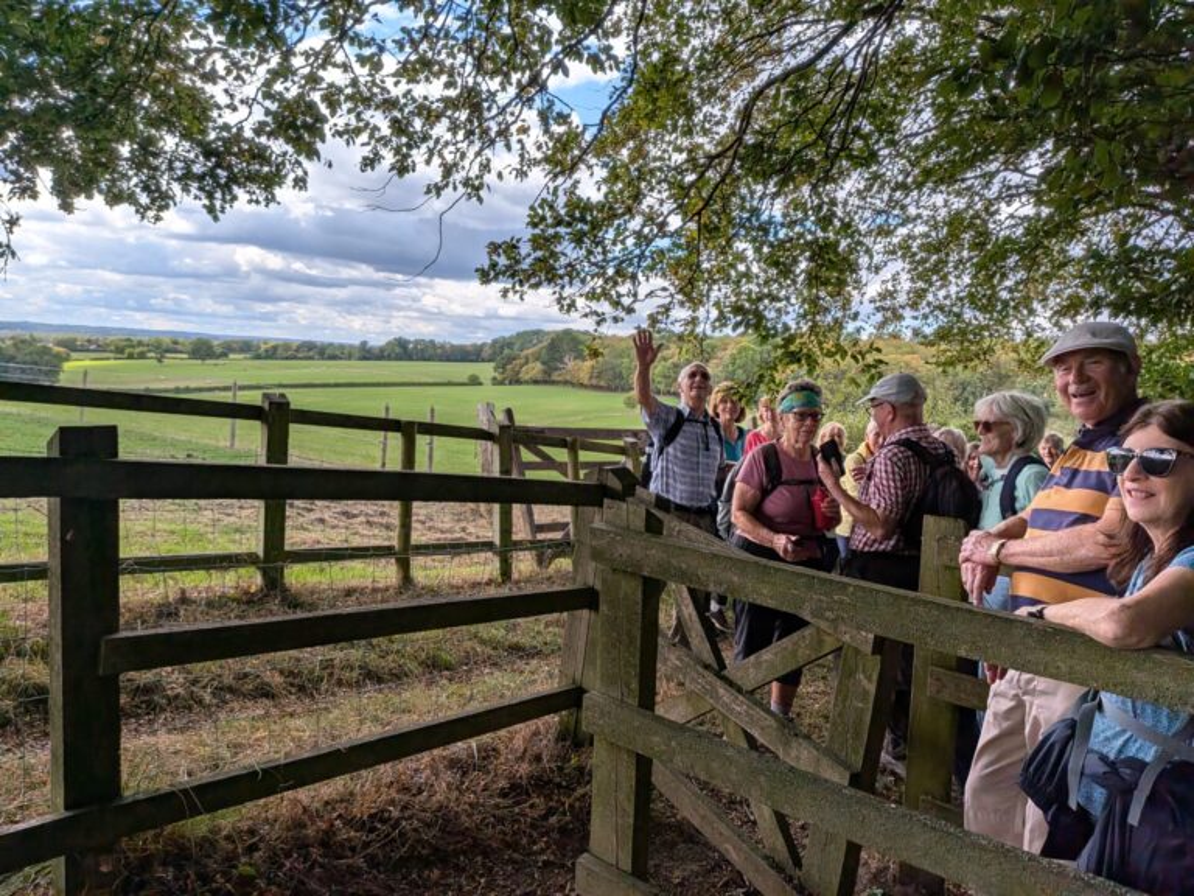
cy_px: 448
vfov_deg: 56.8
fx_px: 828
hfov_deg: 71.6
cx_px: 597
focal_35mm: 24
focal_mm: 4.53
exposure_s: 1/1025
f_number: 1.7
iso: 27
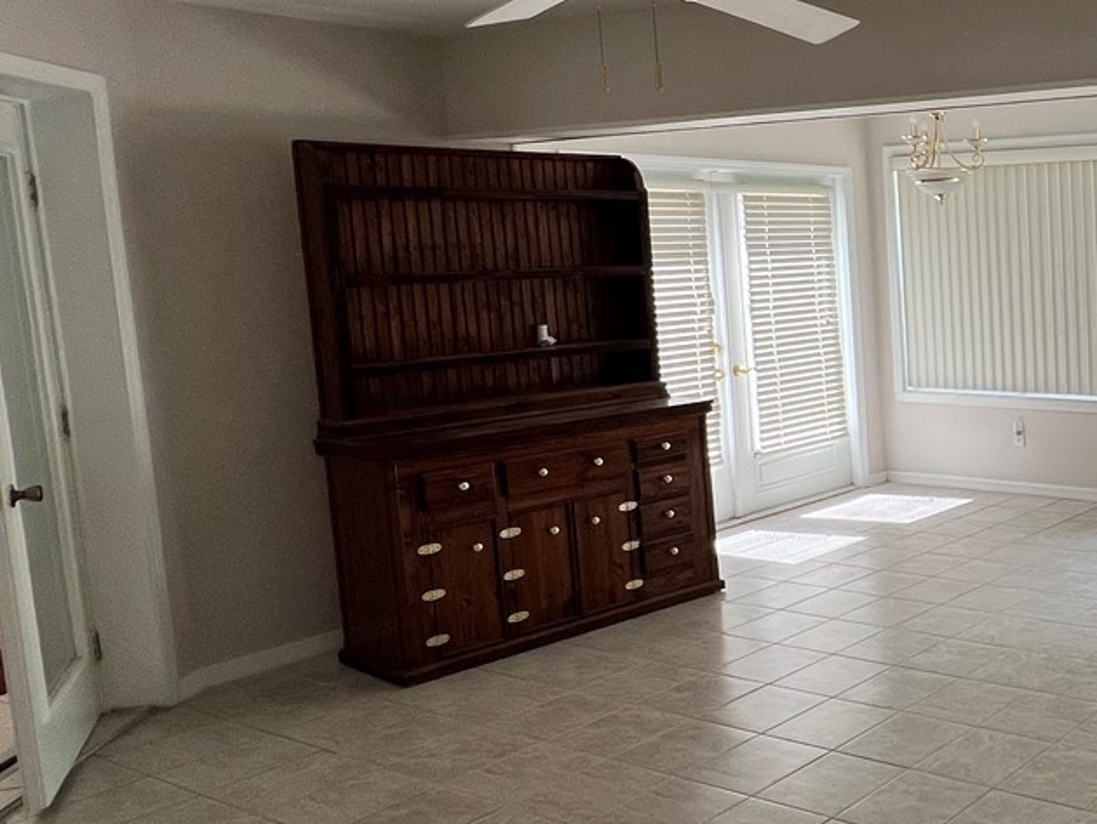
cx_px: 1254
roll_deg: +1.5
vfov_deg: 42.9
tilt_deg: -6.5
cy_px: 355
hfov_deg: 41.6
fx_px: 1046
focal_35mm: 33
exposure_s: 1/120
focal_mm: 1.57
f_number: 1.8
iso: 40
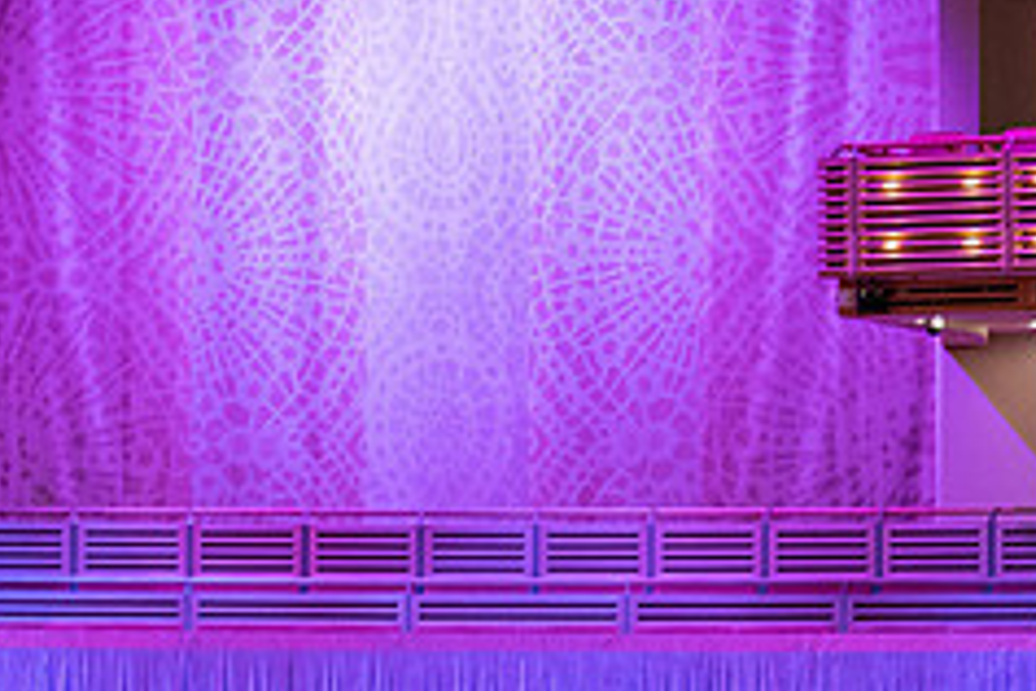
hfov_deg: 12.0
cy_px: 649
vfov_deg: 8.0
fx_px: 4921
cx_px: 157
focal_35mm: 171
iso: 3200
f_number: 4
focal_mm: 70
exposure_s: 1/50
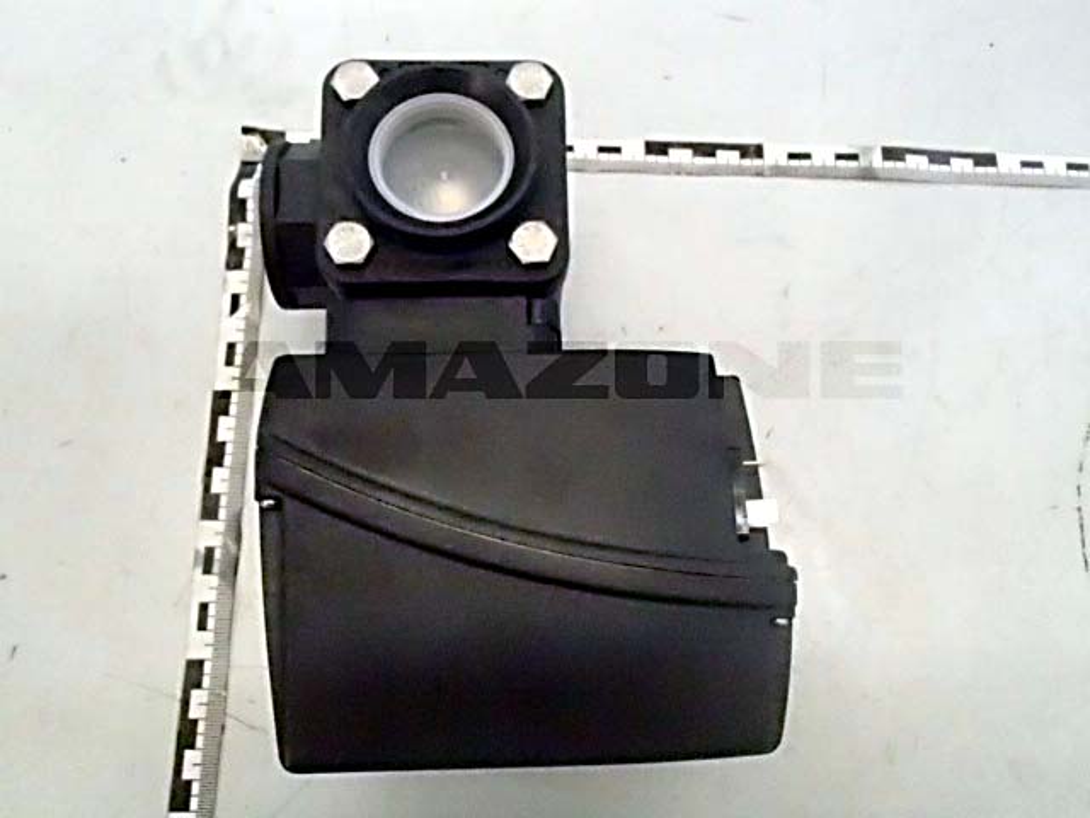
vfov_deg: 49.7
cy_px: 409
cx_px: 545
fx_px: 882
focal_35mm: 28
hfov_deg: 63.4
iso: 6400
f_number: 3.9
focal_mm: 5
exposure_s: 1/400
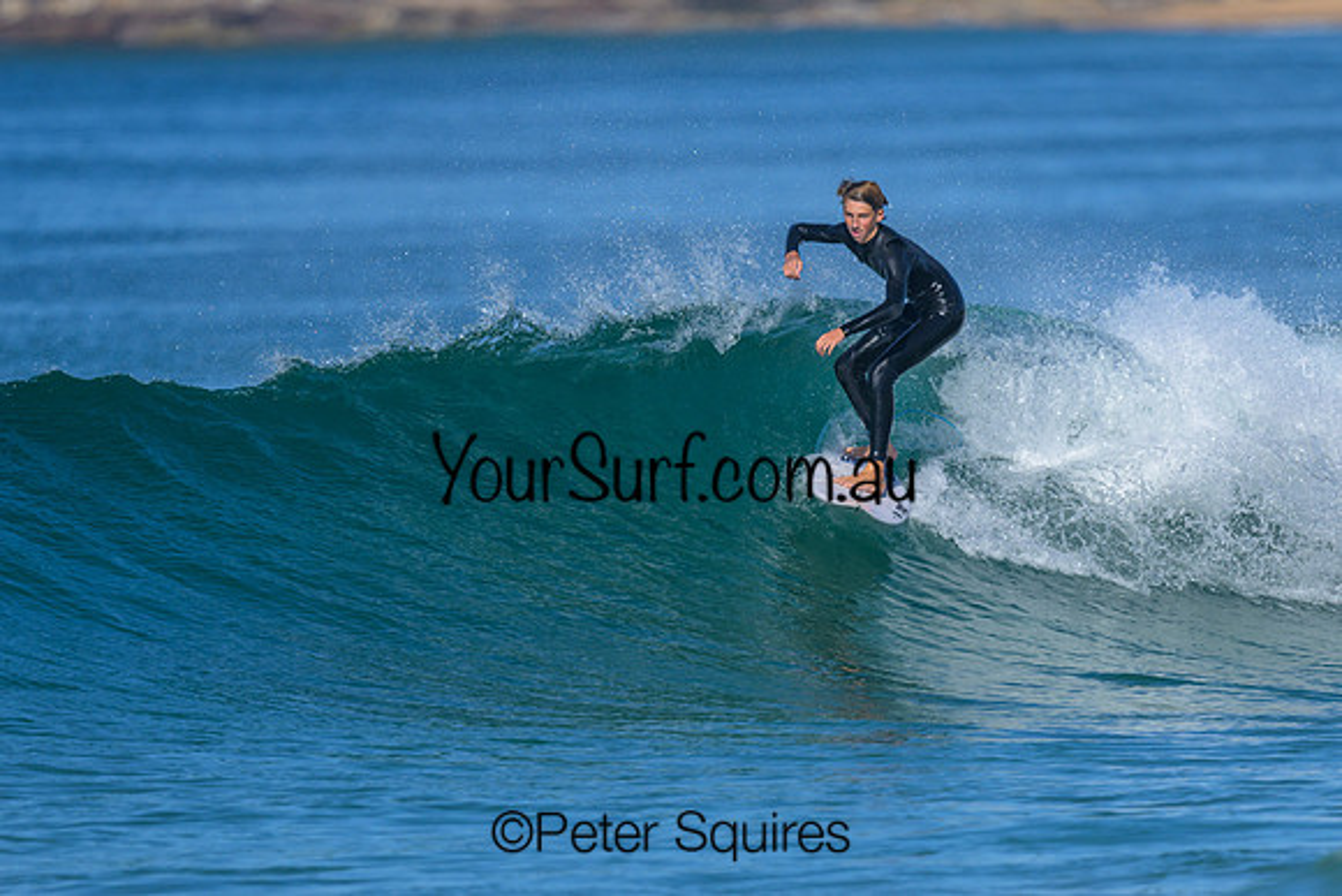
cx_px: 711
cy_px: 443
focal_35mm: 1101
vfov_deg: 1.3
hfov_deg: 1.9
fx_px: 41032
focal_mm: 800
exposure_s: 1/2000
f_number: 6.3
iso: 250
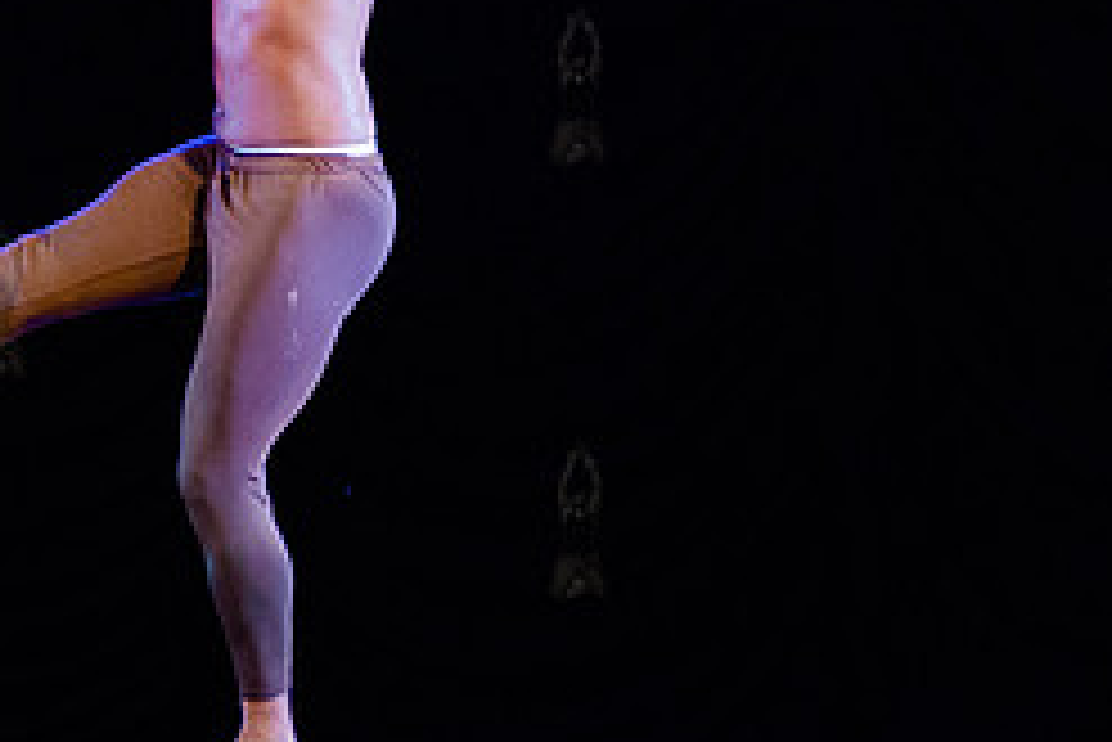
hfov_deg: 3.6
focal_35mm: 567
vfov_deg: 2.4
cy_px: 236
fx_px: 17524
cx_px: 211
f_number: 2.8
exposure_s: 1/1000
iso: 3200
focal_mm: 185
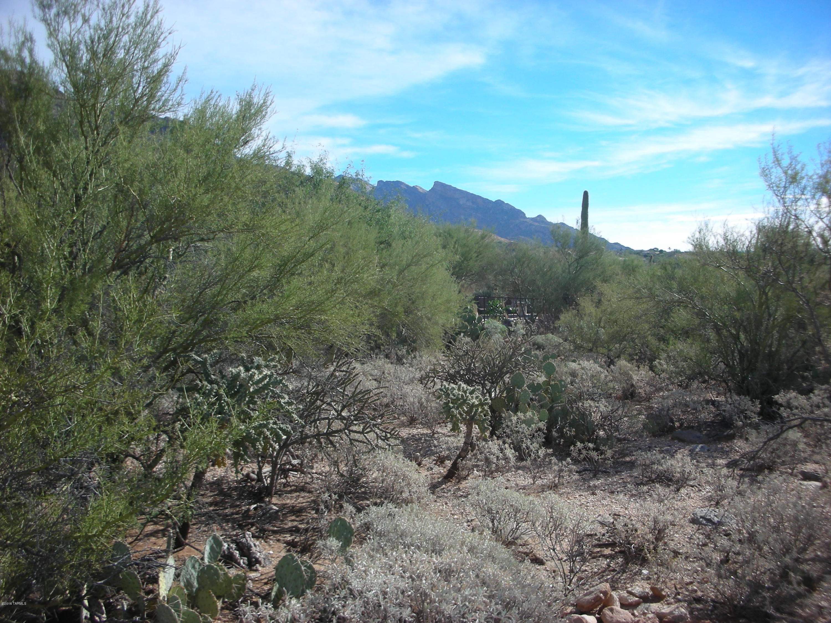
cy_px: 312
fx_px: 840
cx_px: 416
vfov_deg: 40.7
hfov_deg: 52.6
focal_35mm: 35
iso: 50
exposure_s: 1/90.8
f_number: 8.5
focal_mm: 5.8
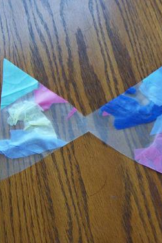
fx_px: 351
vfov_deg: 38.2
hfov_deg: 25.5
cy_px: 122
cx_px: 134
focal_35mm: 52
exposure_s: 1/30
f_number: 2.8
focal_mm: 5.6
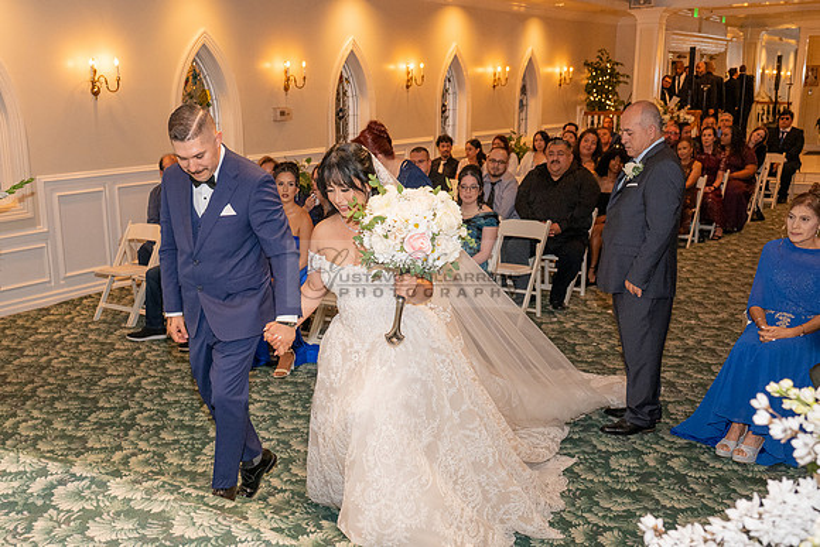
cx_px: 331
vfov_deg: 32.5
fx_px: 932
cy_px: 348
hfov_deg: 47.2
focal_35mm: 41
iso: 1600
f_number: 3.5
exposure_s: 1/125
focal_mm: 25
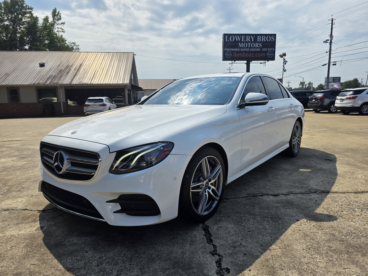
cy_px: 138
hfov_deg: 73.9
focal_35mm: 23
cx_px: 184
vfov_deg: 58.9
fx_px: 245
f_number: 1.7
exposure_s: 1/7333
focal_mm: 6.3
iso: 80
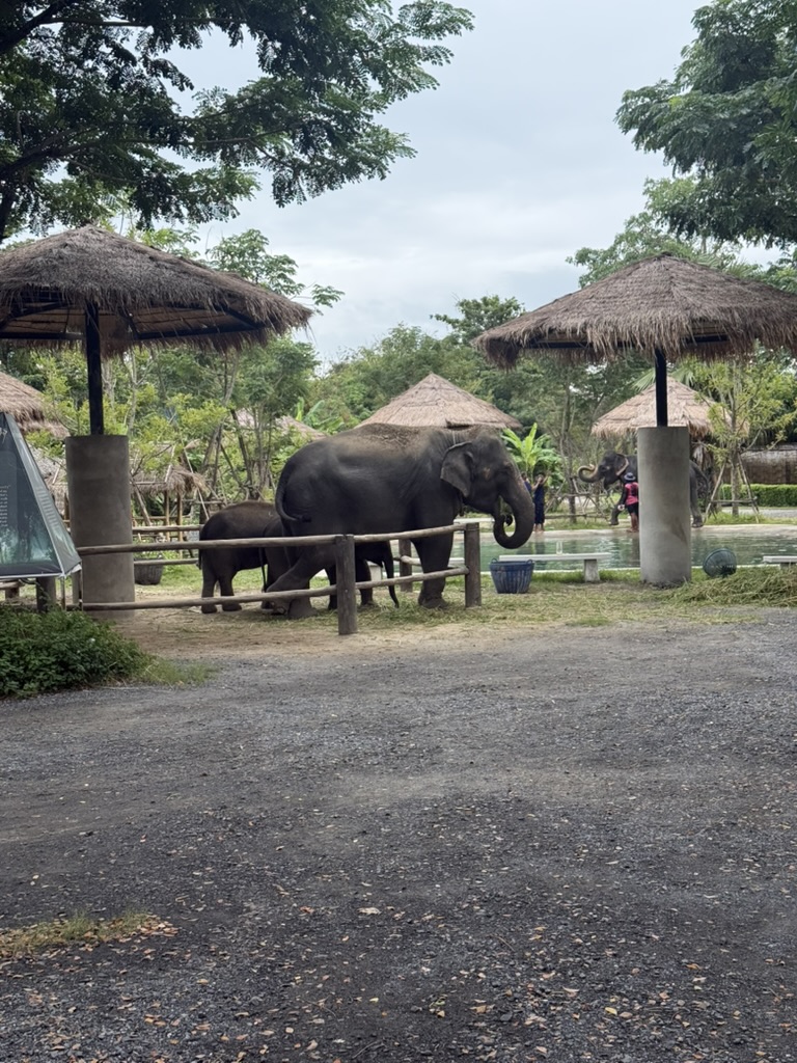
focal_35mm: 48
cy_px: 532
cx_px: 398
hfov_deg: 30.3
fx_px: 1474
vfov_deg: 39.7
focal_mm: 6.76
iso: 80
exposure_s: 1/1203
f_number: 1.78
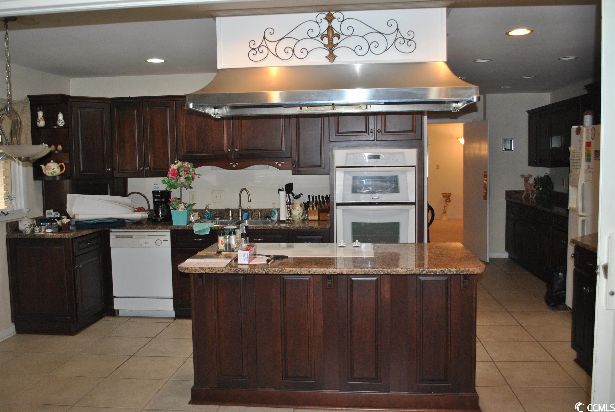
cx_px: 308
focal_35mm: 33
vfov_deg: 40.1
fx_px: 564
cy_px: 206
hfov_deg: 57.2
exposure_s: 1/60
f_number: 3.8
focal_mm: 22
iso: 200
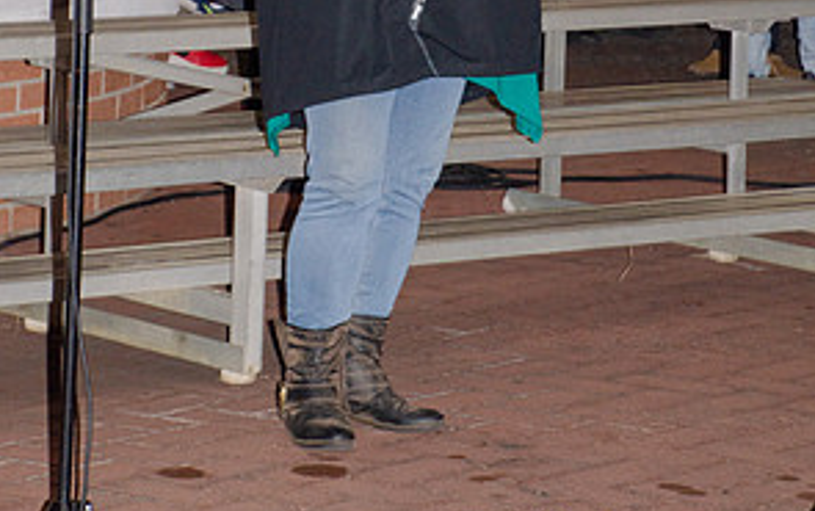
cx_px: 409
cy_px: -47
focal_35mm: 200
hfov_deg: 10.5
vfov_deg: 6.5
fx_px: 4447
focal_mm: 86
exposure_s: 1/60
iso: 400
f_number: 5.6
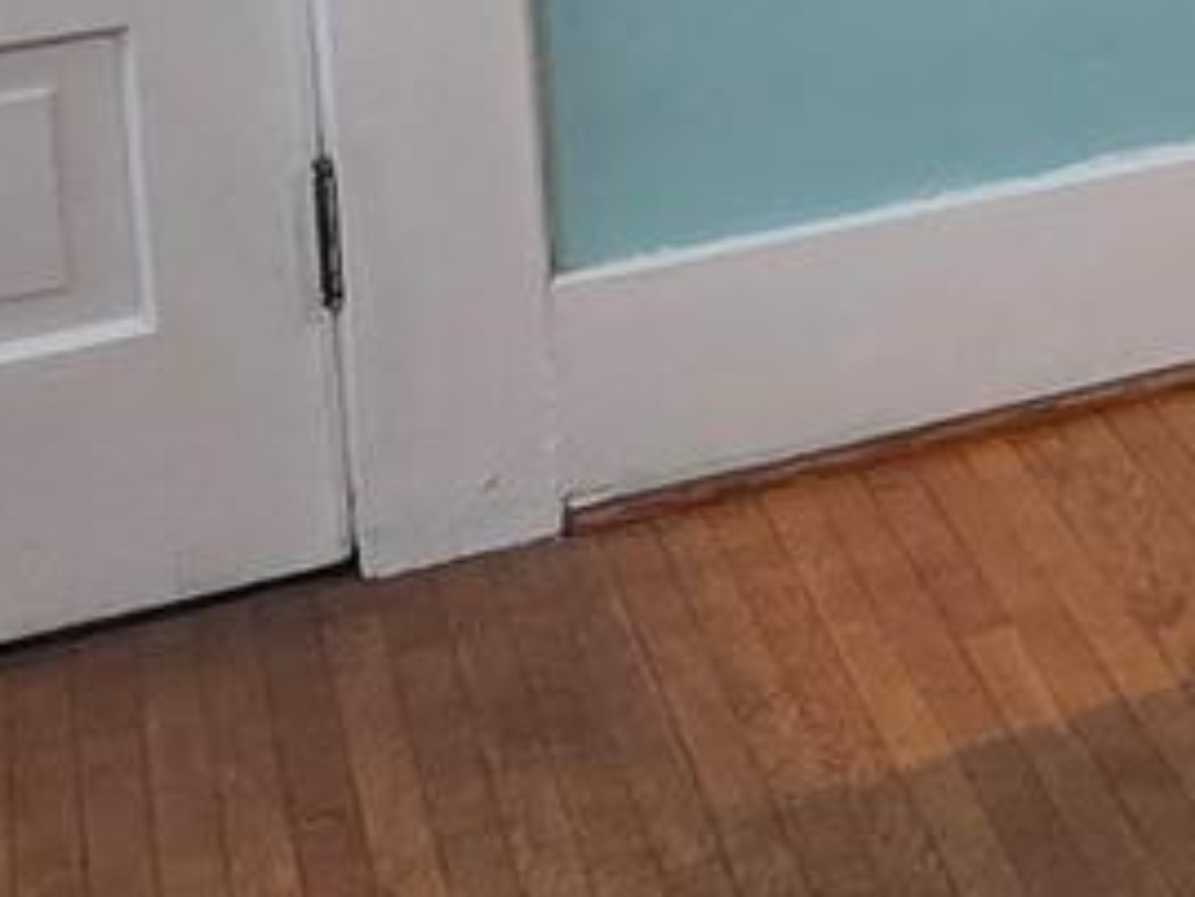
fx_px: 3419
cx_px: 2759
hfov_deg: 14.3
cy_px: -728
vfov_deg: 13.4
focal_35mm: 99
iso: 250
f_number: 1.9
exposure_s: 1/60
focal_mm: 2.2
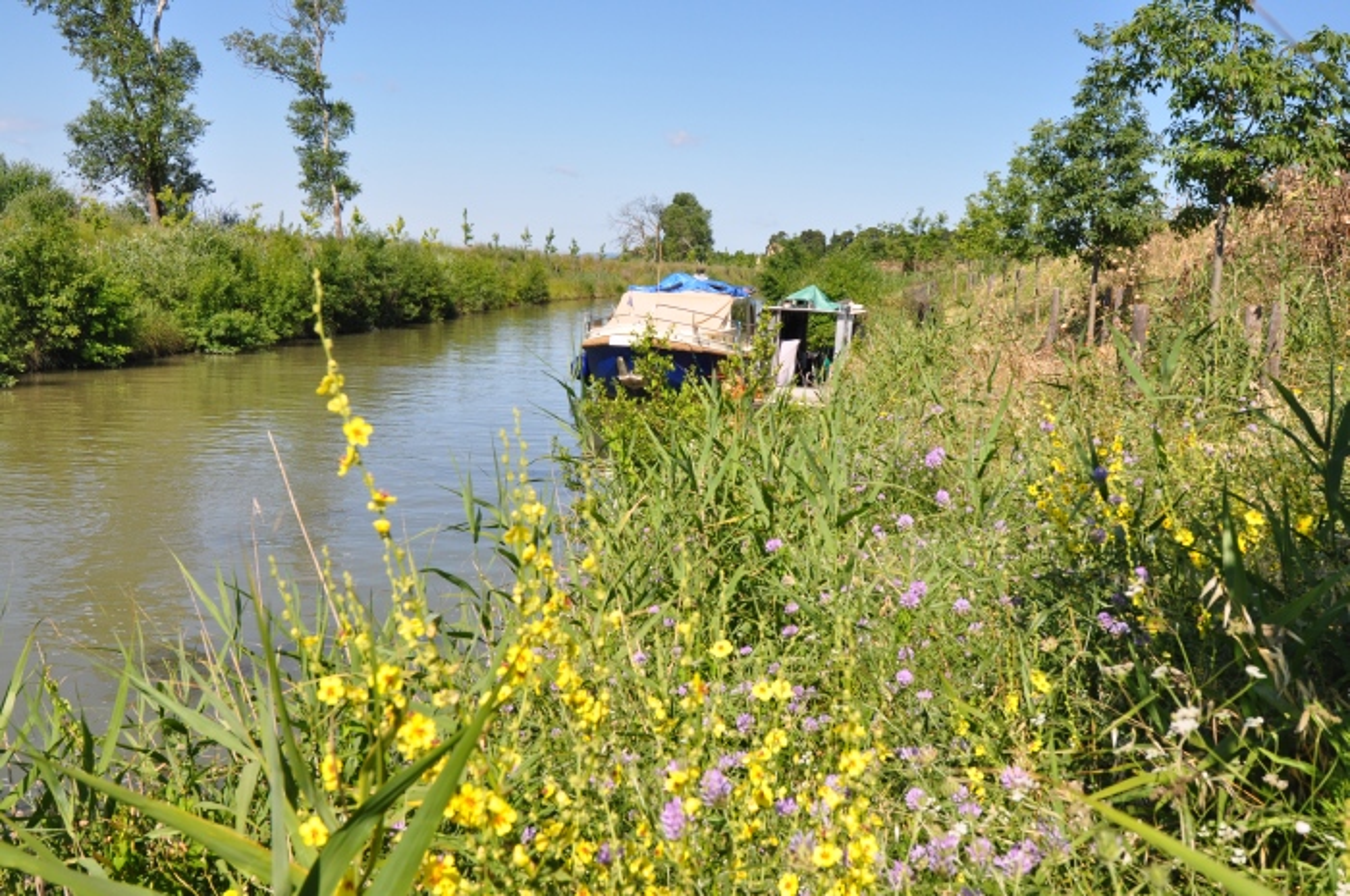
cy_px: 448
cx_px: 675
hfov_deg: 53.2
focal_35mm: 36
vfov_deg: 36.8
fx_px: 1348
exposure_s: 1/250
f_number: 10
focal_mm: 24
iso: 200
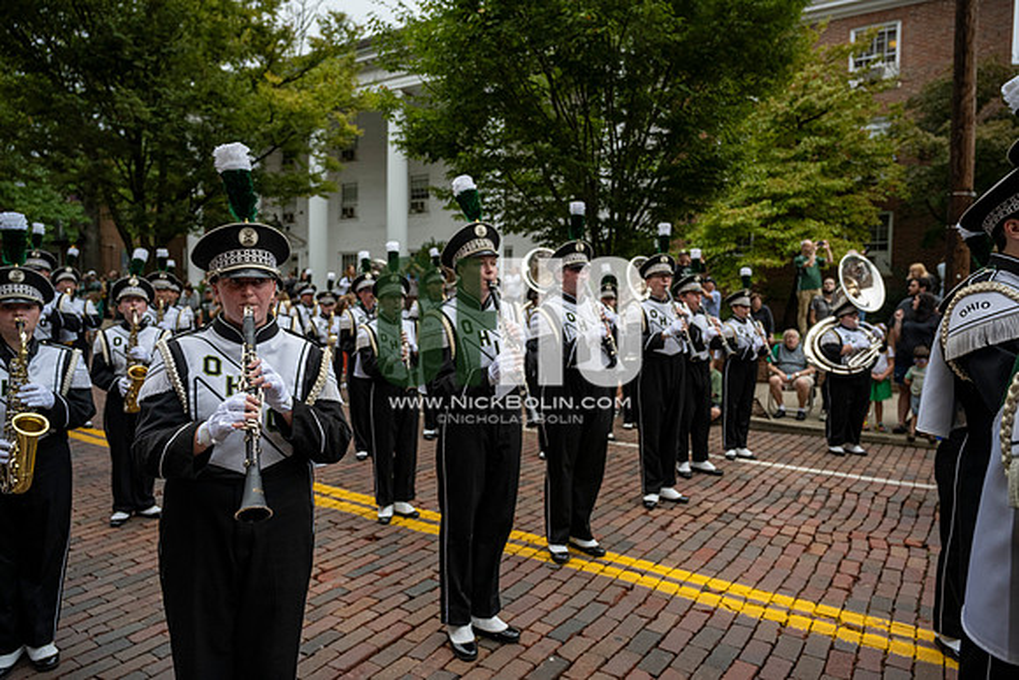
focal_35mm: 24
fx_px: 679
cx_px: 510
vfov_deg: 53.2
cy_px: 340
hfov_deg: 73.7
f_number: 4
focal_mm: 24
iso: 640
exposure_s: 1/1600
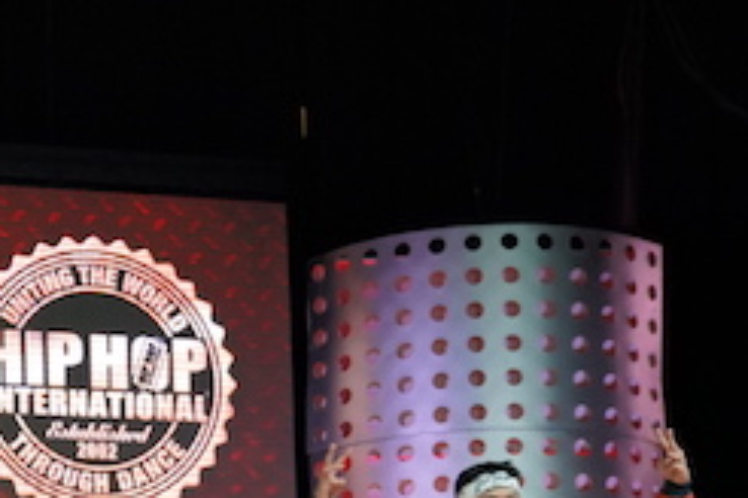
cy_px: 667
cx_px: -386
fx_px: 2618
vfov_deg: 10.6
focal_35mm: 126
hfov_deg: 15.0
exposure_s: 1/640
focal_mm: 31
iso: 2500
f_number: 4
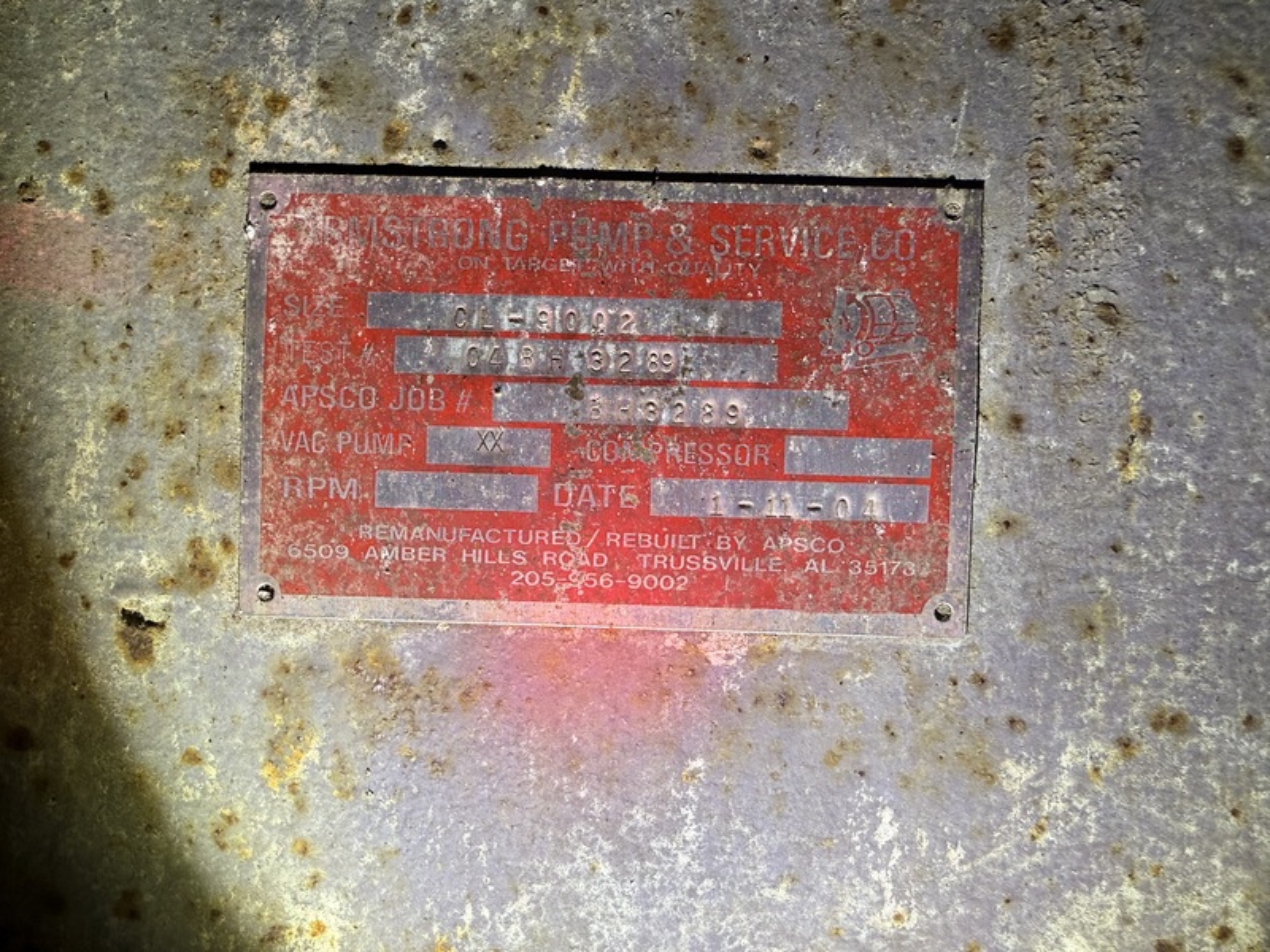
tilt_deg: -21.6
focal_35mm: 24
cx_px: 635
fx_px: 881
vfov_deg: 56.8
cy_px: 476
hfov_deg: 71.6
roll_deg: -1.1
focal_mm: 2.22
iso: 100
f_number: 2.2
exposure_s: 1/99
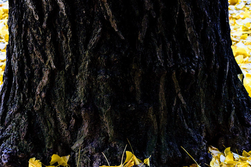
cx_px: 119
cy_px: 169
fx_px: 913
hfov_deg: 15.7
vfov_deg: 10.4
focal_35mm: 131
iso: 400
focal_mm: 40
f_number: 5.6
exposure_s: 1/125
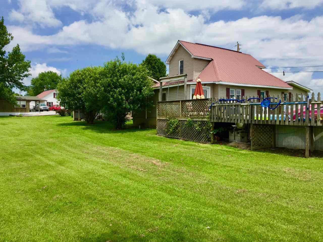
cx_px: 162
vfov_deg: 48.2
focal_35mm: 29
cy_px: 121
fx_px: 271
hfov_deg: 61.7
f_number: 2.2
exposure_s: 1/3049
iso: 32
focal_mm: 4.15
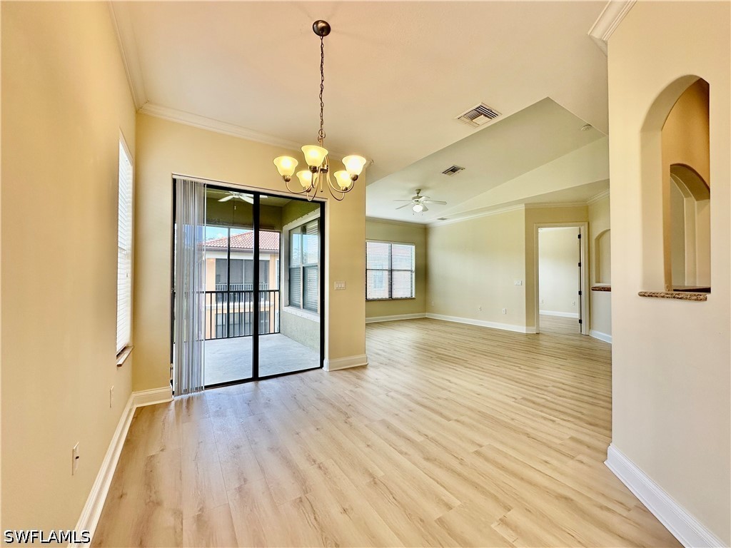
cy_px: 274
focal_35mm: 14
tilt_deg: +1.1
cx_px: 366
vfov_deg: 85.7
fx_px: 296
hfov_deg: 102.1
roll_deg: -0.1
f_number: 2.2
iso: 40
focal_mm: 2.22
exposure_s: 1/122
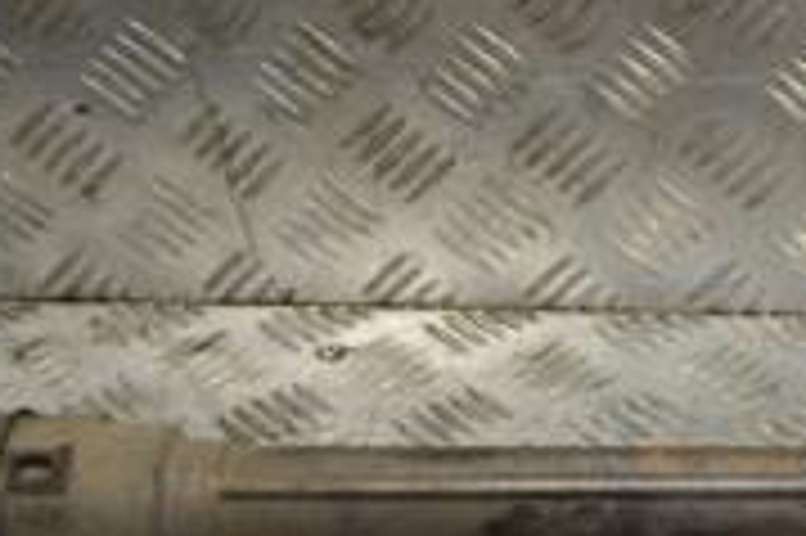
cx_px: 856
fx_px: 2707
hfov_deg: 16.5
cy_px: 239
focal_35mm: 121
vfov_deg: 11.3
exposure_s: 1/40
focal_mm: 24
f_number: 4
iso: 100
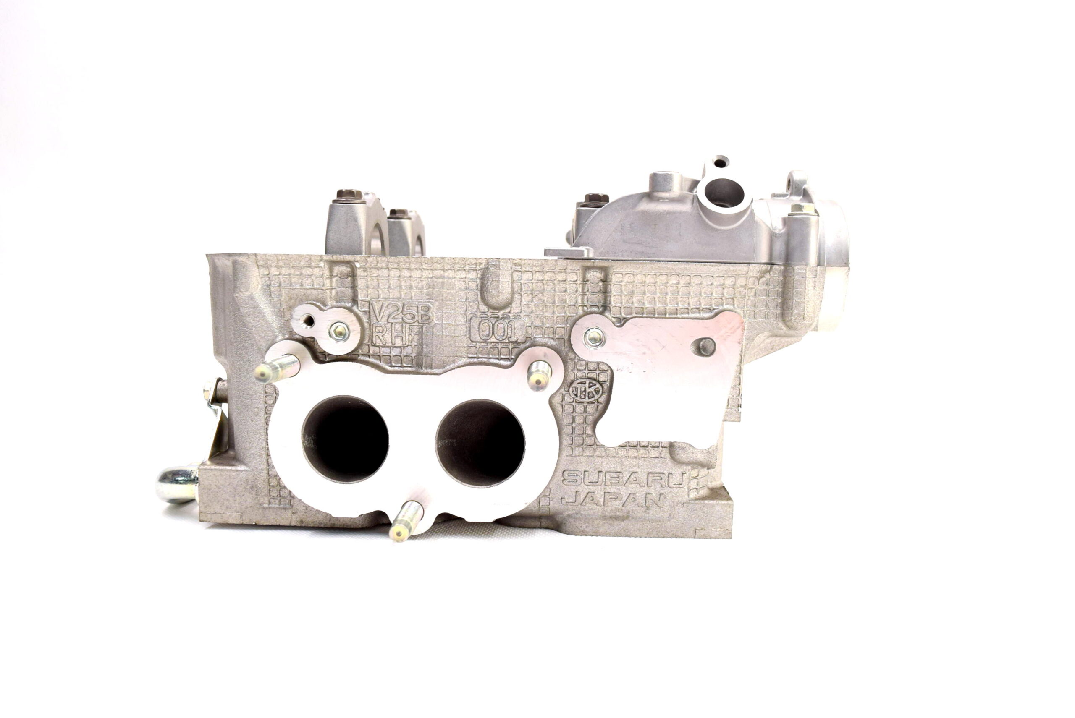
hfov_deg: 61.9
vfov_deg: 43.7
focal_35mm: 30
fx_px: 896
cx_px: 538
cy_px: 359
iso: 400
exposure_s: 1/125
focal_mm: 20
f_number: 5.6
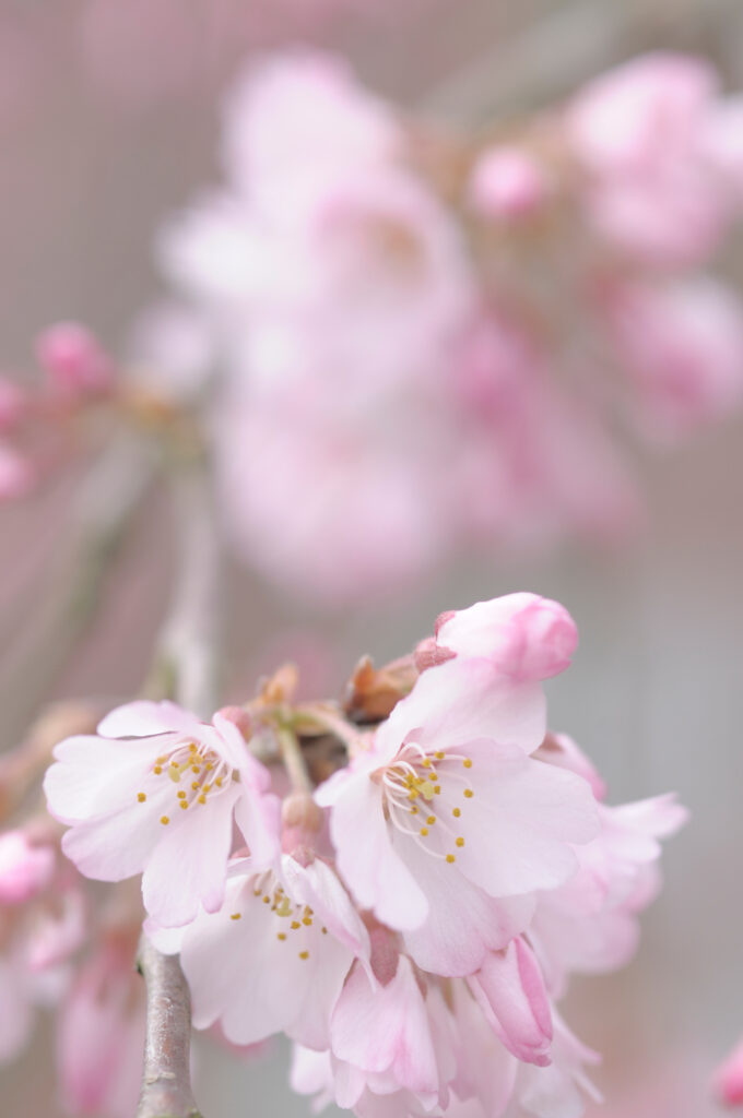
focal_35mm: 158
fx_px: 4889
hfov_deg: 8.7
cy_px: 559
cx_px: 372
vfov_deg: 13.1
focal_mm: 105
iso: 200
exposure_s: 1/250
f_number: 5.6
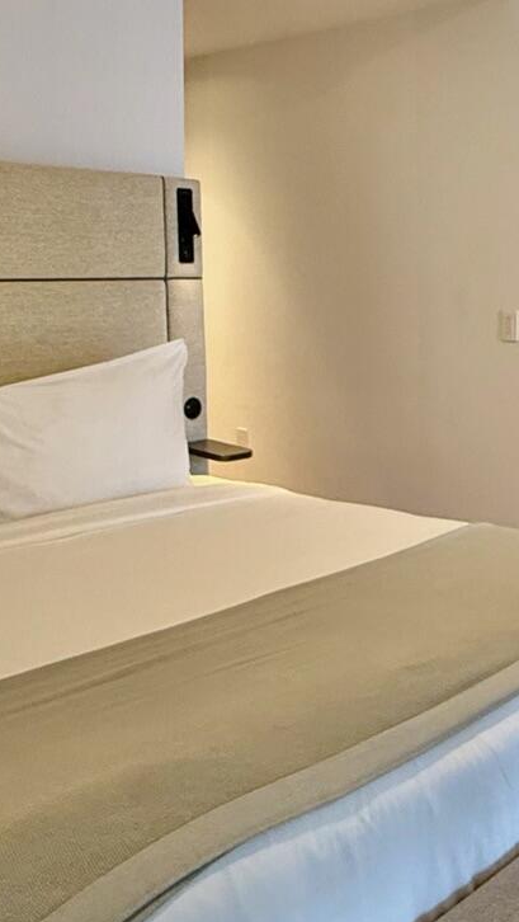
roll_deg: +0.1
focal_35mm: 43
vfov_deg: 46.5
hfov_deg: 26.5
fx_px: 1051
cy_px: 295
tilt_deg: -0.9
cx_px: 499
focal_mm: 2.22
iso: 250
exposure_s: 1/60
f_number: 2.2
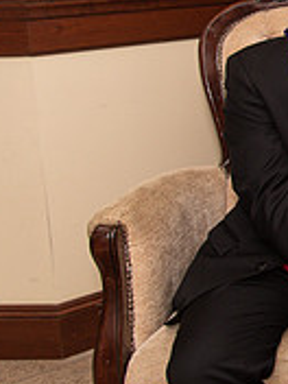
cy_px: 49
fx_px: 843
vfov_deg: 25.0
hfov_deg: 16.4
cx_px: 513
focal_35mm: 76
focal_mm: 24
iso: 800
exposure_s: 1/200
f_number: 4
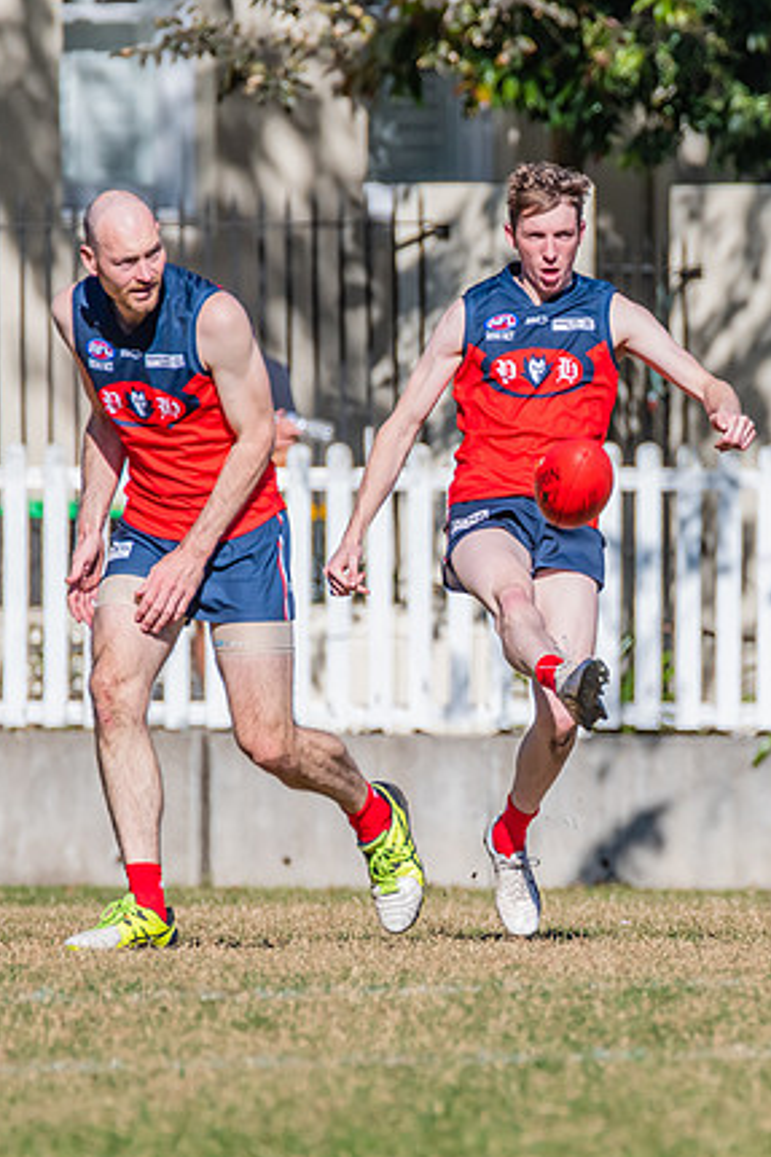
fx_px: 34817
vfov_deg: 1.9
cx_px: 690
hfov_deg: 1.3
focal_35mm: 1083
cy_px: 629
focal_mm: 600
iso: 800
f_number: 11
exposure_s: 1/1600
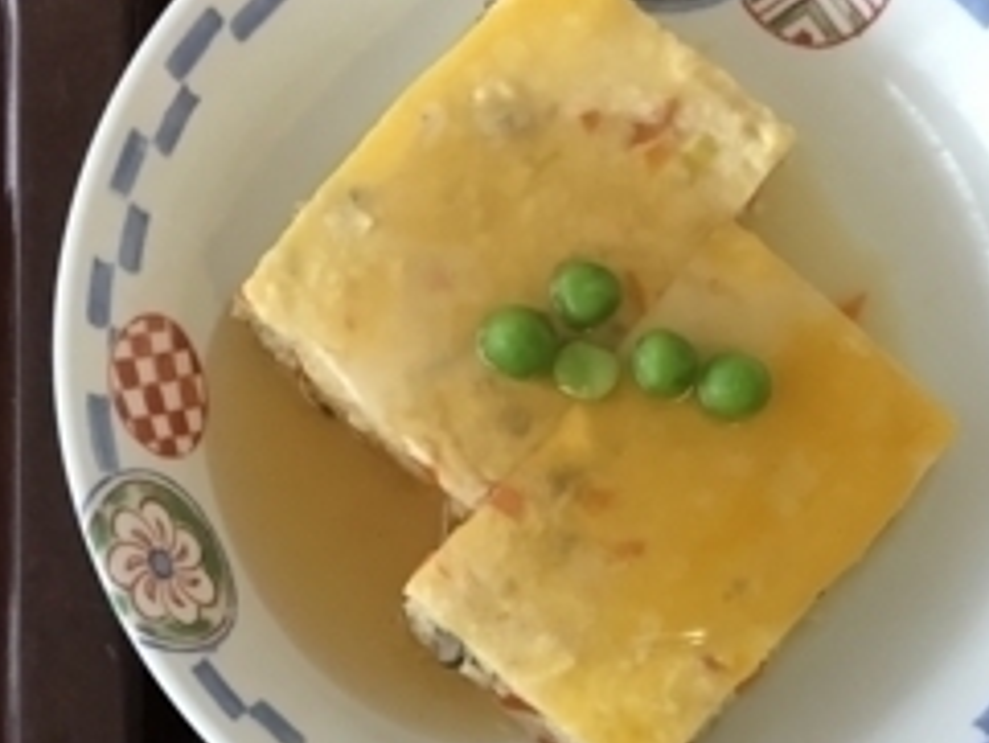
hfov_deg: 20.9
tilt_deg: -85.8
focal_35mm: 93
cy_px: 817
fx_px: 2658
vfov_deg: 15.5
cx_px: 222
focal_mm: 3.99
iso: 80
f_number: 1.8
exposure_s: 1/17
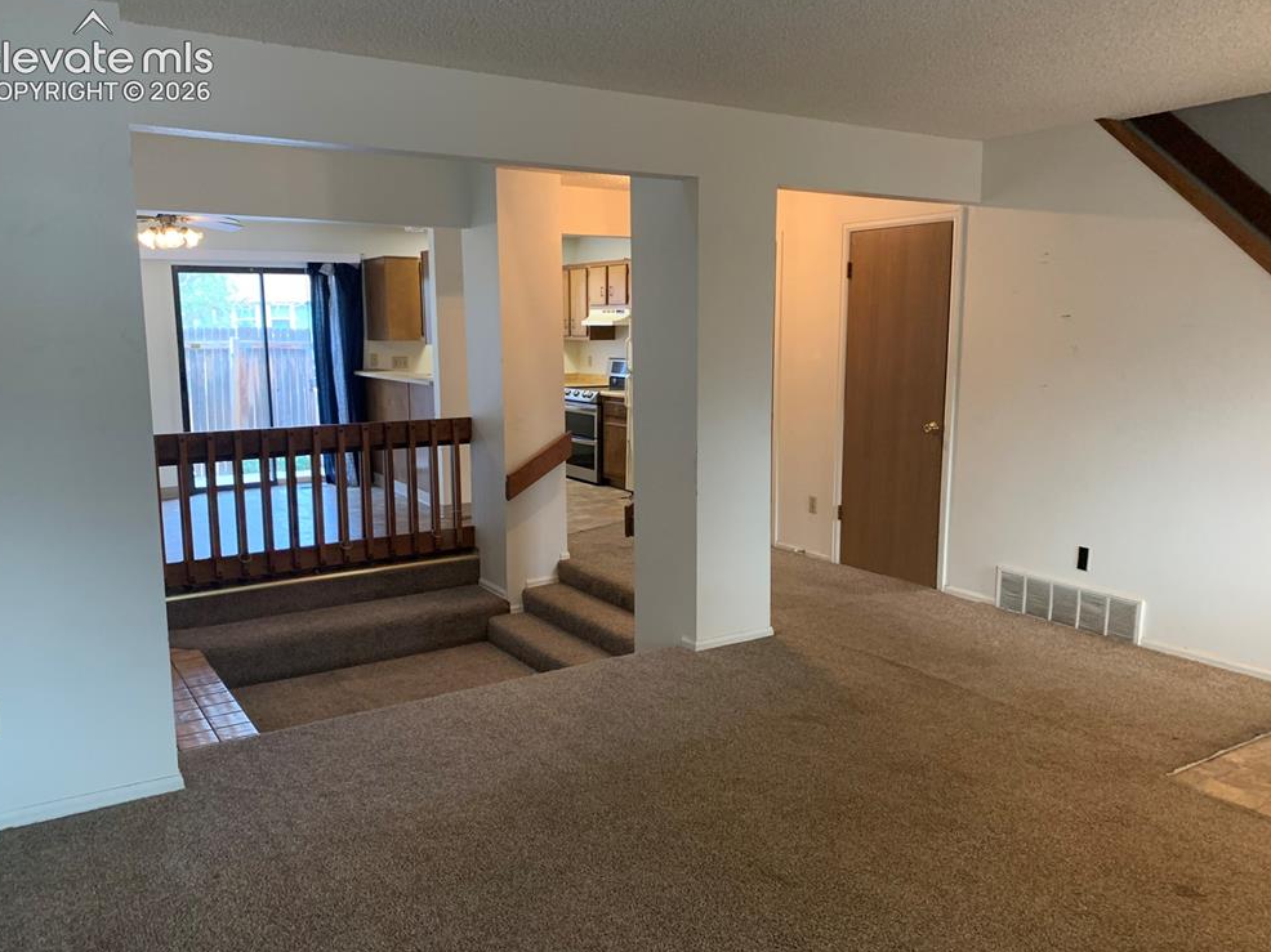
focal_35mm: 27
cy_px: 481
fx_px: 991
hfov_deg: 65.3
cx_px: 621
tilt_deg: -8.2
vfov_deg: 51.3
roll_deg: -0.6
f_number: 1.8
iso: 320
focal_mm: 4.25
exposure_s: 1/60
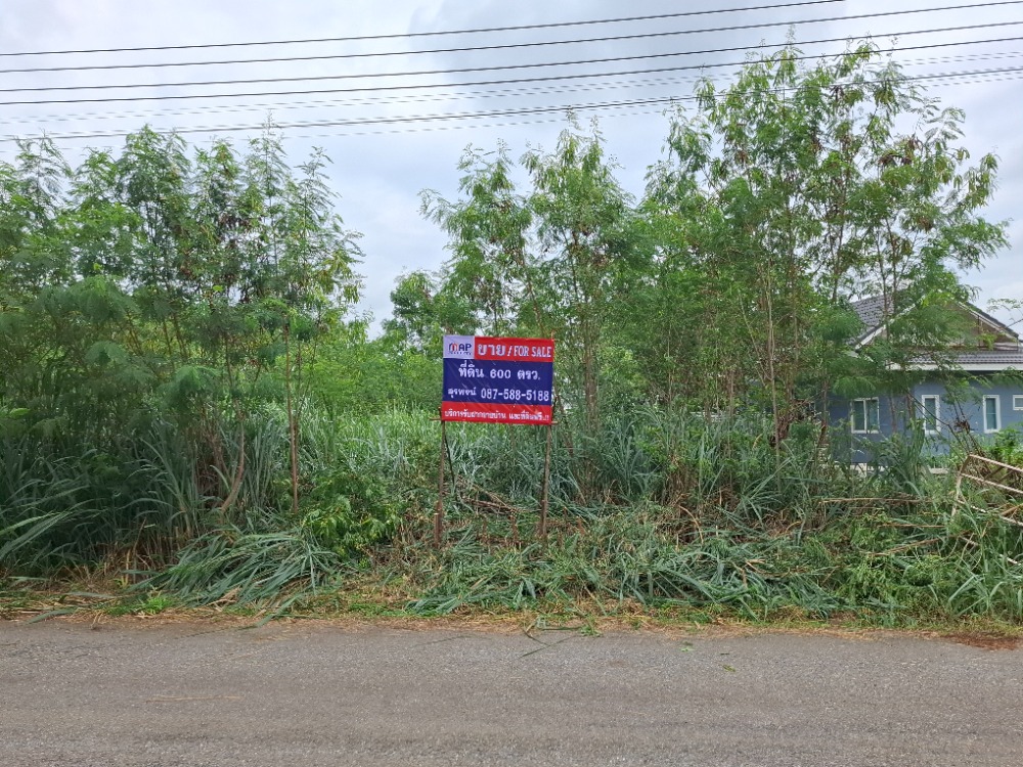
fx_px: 680
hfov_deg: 73.9
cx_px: 512
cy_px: 384
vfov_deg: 58.9
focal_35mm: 23
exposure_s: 1/1590
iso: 50
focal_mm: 5.54
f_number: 1.8
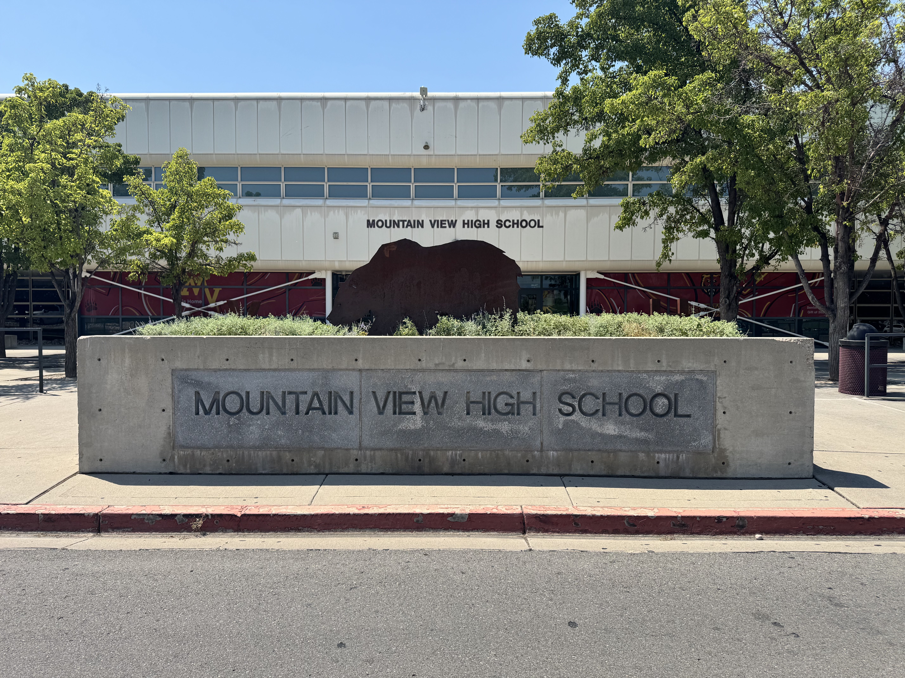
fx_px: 627
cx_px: 452
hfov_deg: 71.6
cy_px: 339
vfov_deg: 56.8
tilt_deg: -3.4
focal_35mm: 24
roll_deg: -0.4
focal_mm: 6.76
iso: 80
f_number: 1.78
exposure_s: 1/4310
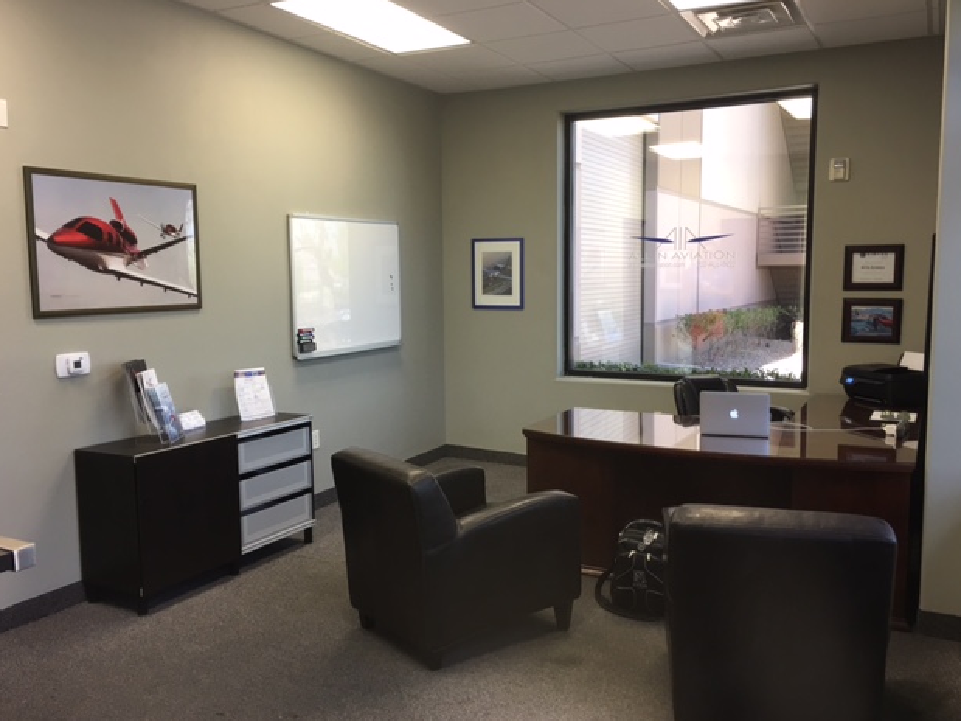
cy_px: 370
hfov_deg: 60.0
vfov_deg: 46.8
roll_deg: -0.1
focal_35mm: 30
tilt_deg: -6.6
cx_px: 487
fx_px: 833
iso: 25
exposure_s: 1/15
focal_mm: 4.15
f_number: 2.2
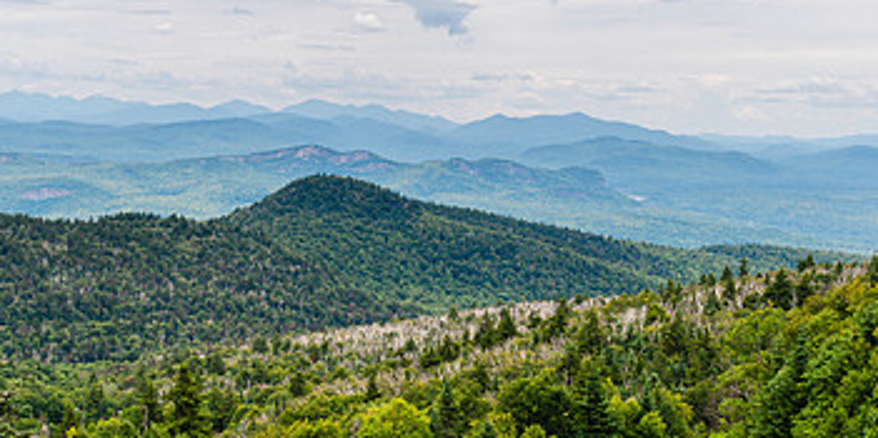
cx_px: 443
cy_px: 280
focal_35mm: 64
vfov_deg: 17.1
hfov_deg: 33.7
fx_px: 1451
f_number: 14
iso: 100
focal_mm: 24
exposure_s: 1/50
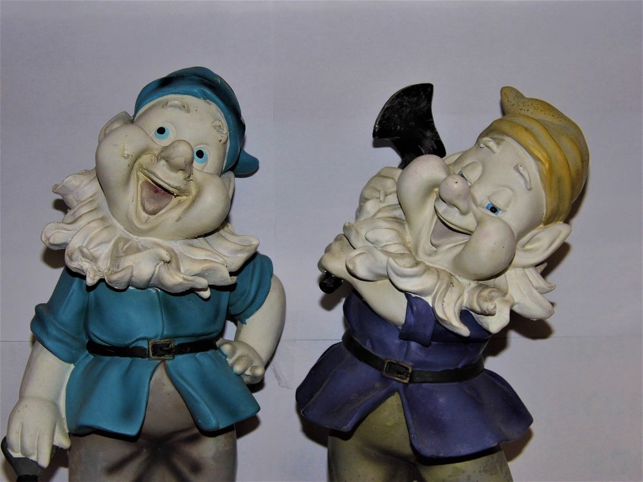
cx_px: 322
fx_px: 1077
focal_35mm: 58
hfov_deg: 33.2
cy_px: 241
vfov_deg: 25.2
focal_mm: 10.4
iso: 100
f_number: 3.9
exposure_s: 1/60
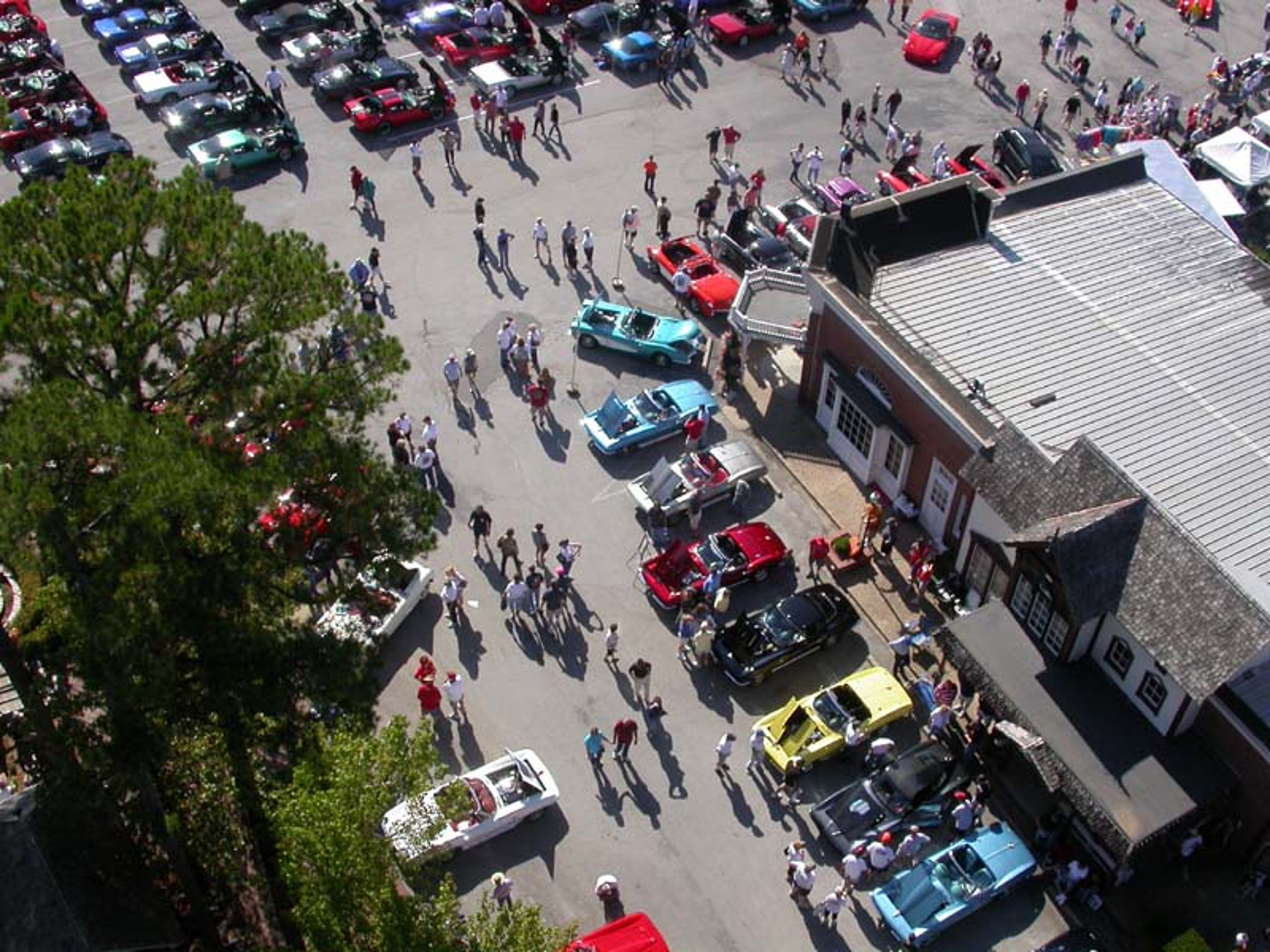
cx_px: 635
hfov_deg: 49.0
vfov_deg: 37.7
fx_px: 1394
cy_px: 476
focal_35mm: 38
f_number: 6.7
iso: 100
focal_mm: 7.85
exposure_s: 1/330
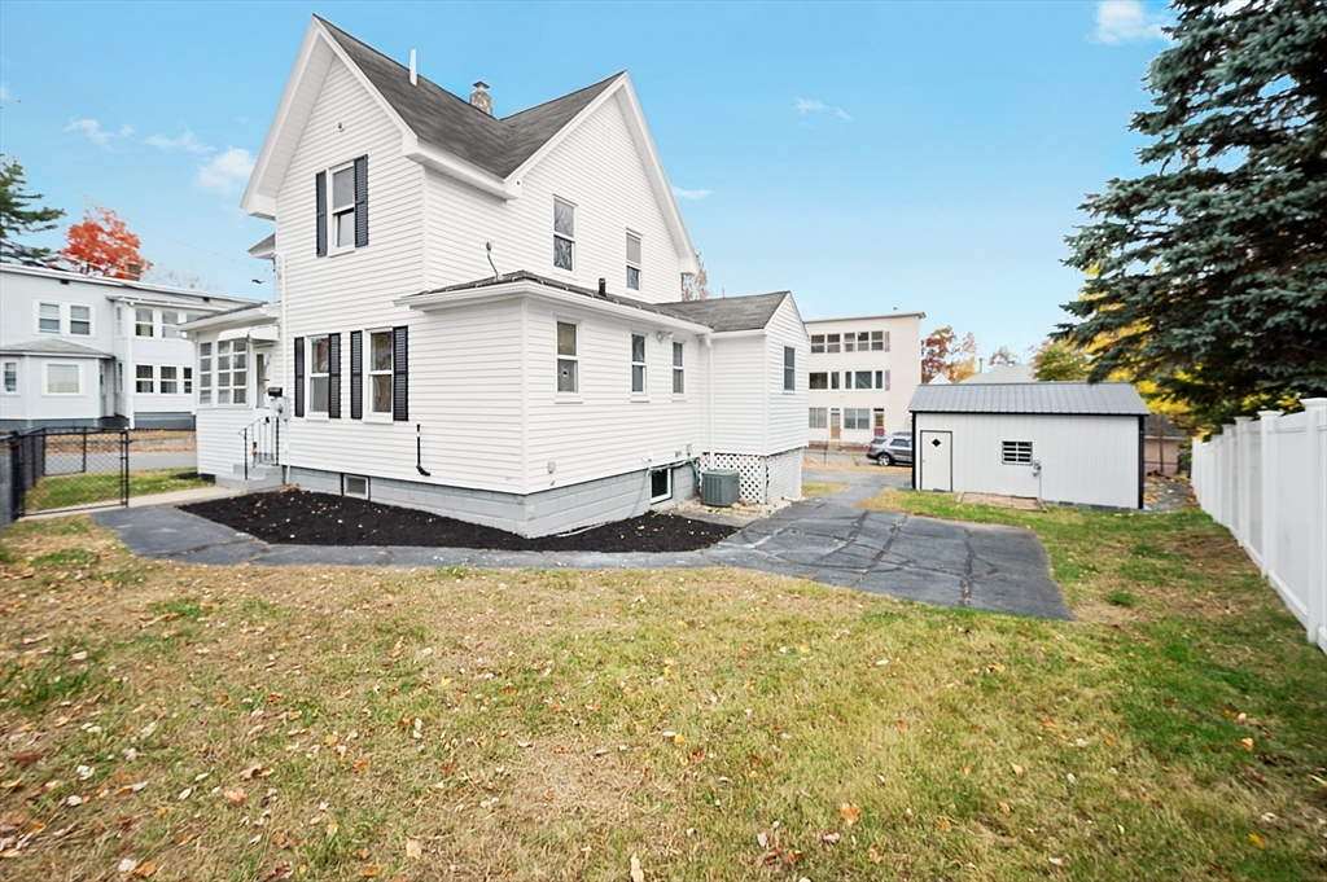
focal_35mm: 14
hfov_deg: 104.3
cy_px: 441
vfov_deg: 81.1
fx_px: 516
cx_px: 664
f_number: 8
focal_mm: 14
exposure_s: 1/125
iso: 100
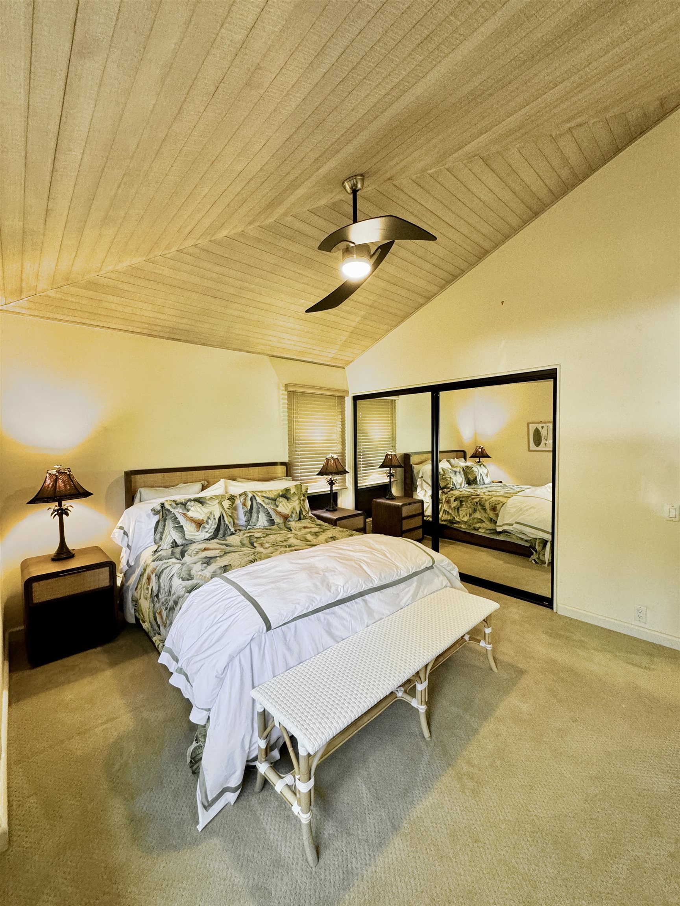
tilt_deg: -2.5
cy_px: 453
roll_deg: +0.6
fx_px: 367
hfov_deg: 85.7
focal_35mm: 14
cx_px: 340
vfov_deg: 102.1
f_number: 2.2
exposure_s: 1/60
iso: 250
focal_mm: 2.22
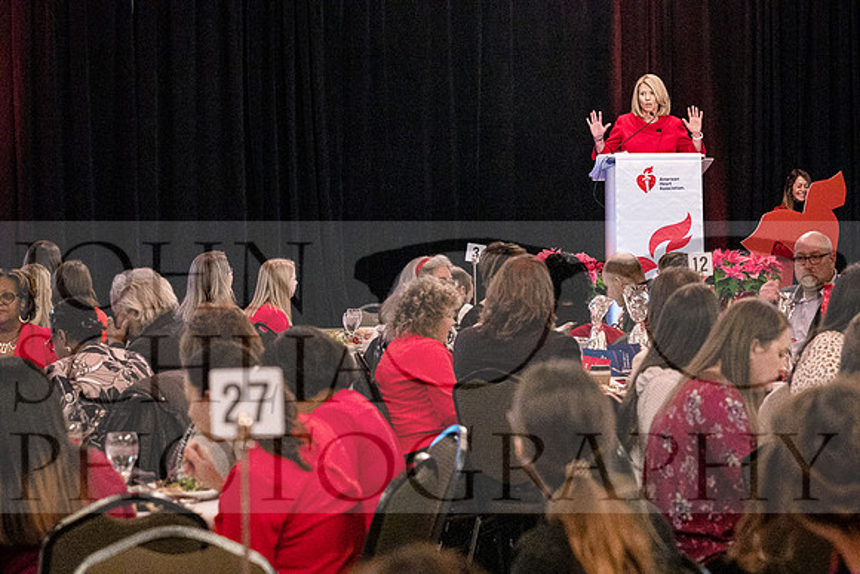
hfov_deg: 19.5
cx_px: 430
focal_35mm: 105
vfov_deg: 13.0
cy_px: 287
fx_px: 2509
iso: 6400
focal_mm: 70
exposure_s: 1/125
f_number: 4.5
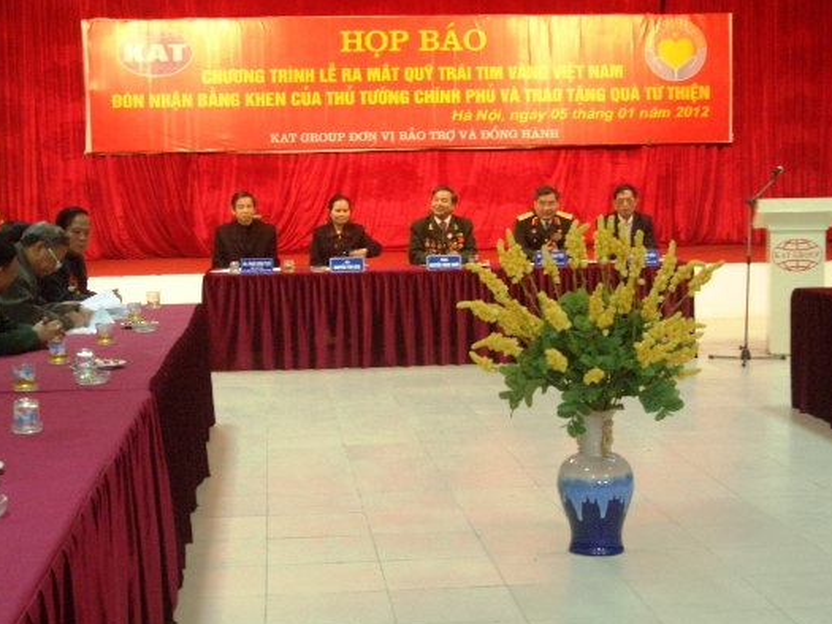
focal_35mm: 63
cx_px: 416
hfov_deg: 30.7
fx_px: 1515
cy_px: 314
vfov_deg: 23.3
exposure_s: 1/13
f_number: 3.5
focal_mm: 10.2
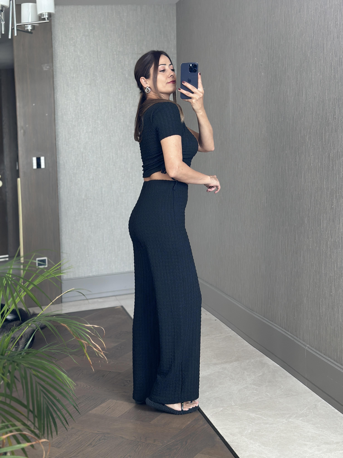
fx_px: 634
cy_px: 229
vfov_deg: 39.7
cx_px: 172
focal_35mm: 48
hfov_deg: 30.3
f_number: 1.78
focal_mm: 6.86
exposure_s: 1/121
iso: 100
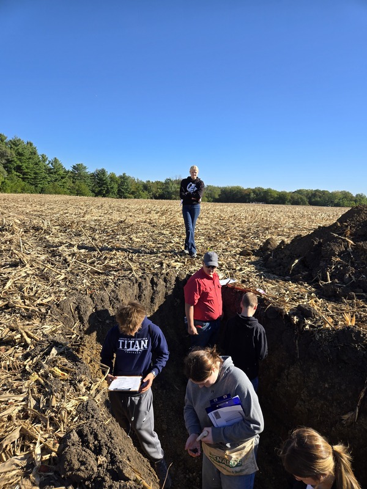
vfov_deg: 73.9
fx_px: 325
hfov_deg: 58.9
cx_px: 184
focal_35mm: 23
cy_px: 244
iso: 25
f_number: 1.8
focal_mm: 5.4
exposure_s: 1/1212
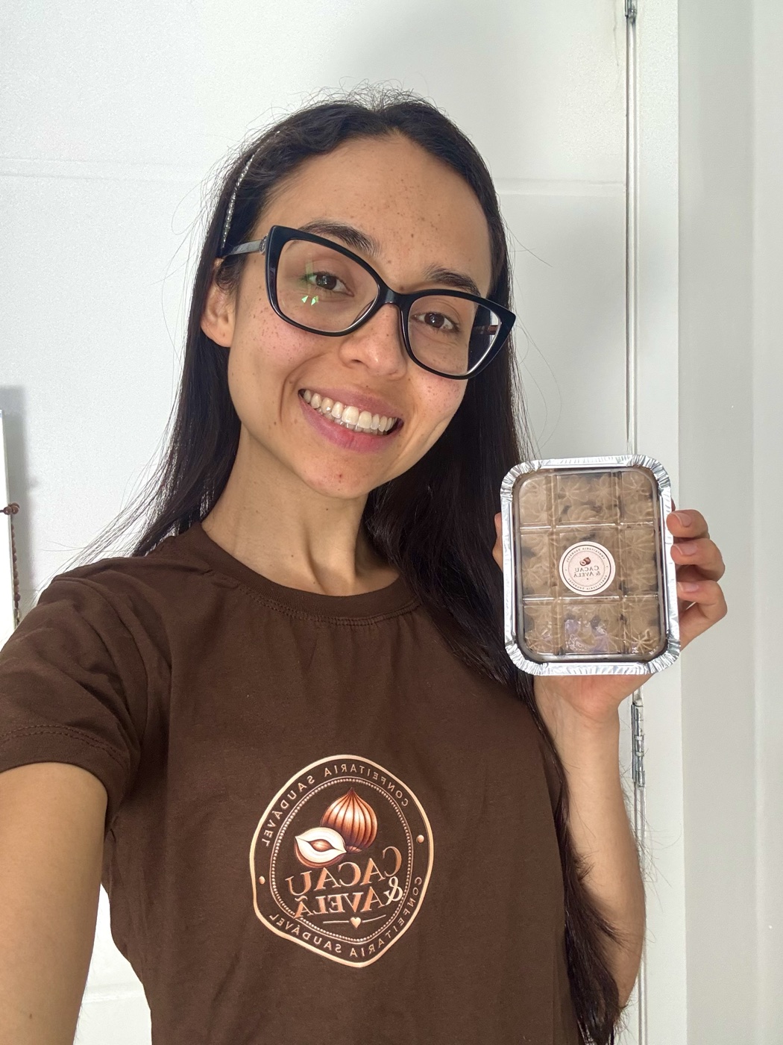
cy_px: 522
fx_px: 905
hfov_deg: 46.8
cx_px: 392
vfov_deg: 60.0
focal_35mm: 30
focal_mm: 2.69
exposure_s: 1/60
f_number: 1.9
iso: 125
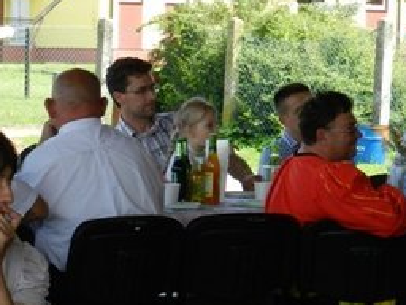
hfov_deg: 9.2
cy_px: 246
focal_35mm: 213
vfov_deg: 7.0
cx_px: -44
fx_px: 2498
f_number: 4.4
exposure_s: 1/250
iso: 220
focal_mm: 14.9
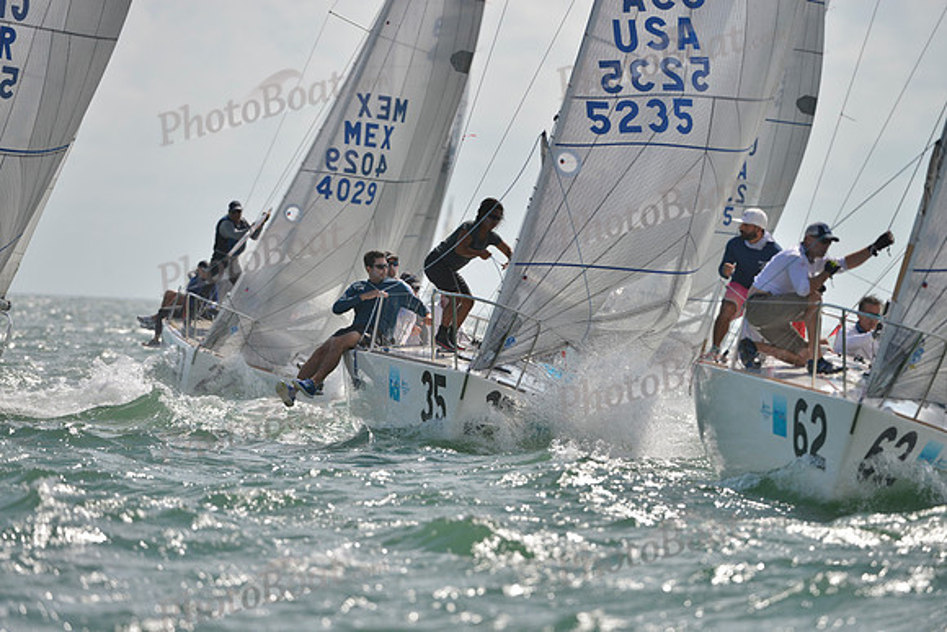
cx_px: 474
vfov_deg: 4.0
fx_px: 8946
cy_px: 316
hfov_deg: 6.1
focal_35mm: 340
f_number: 6.3
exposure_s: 1/2500
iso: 280
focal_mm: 340
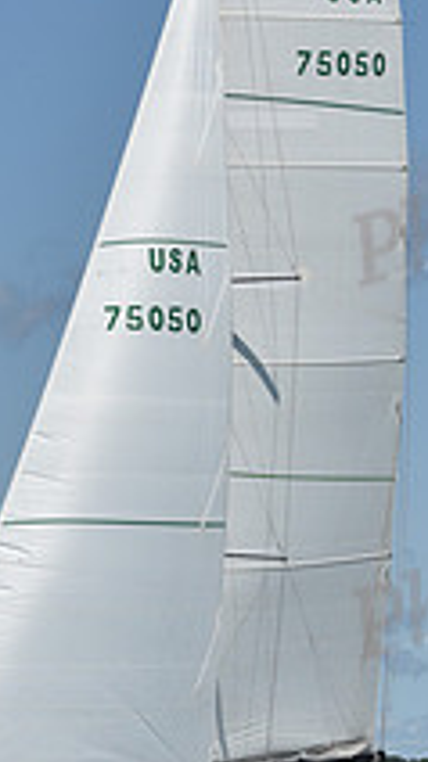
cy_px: 431
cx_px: 167
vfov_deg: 7.9
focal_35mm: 272
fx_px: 5497
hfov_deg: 4.5
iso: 250
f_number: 9
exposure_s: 1/1250
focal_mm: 95
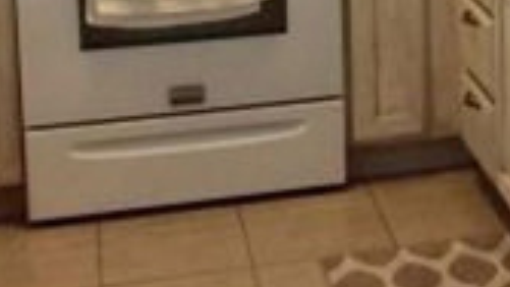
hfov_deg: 14.4
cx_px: 861
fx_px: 1812
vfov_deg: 8.8
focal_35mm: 134
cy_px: -153
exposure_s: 1/30
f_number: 2.4
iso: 40
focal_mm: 3.3
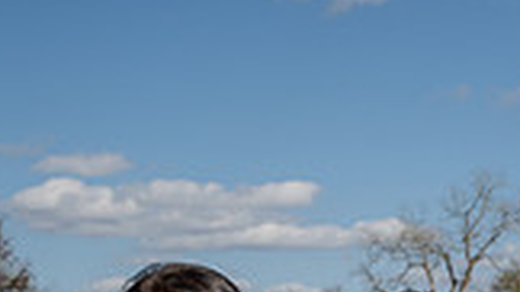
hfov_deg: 17.8
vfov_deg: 9.1
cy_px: 703
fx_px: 1640
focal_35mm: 119
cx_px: 74
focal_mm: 41
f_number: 8
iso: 50
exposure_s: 1/250
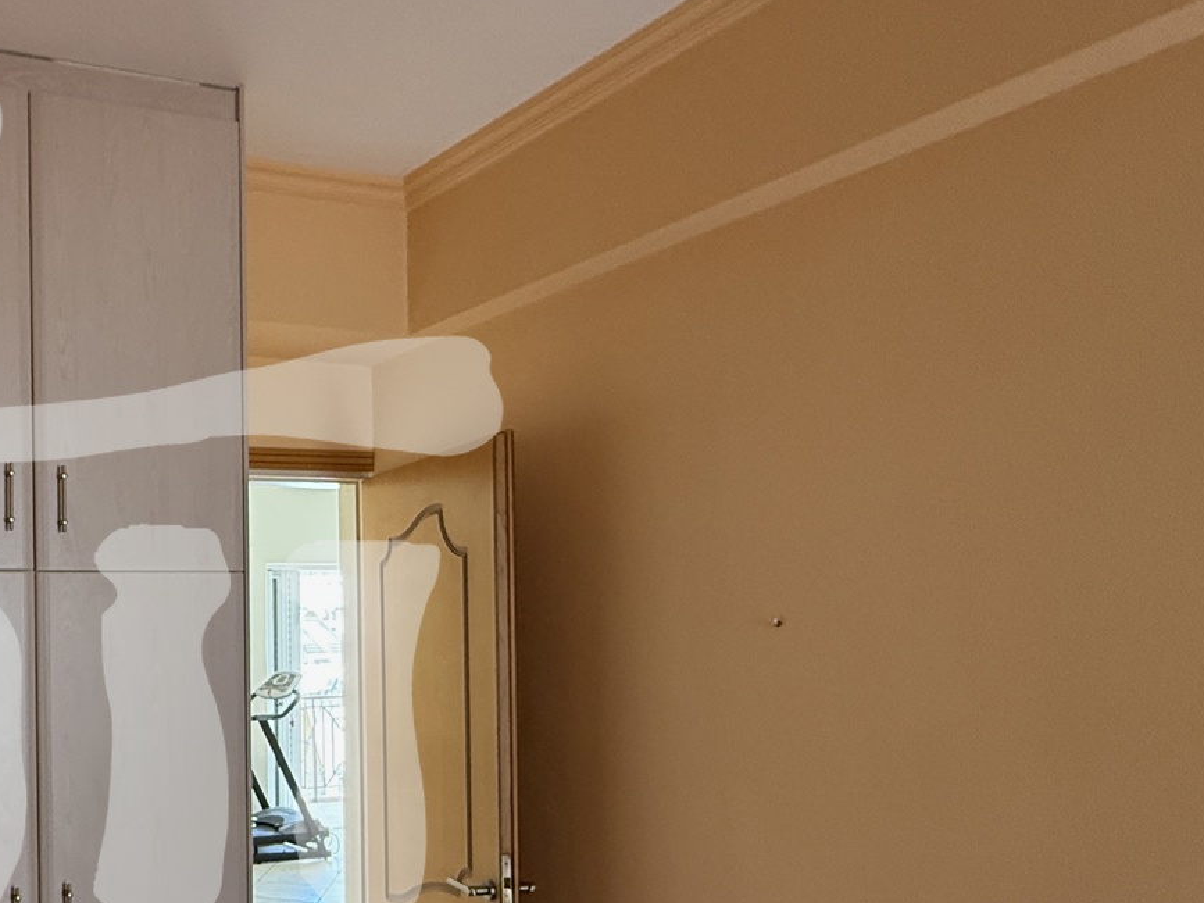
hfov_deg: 48.2
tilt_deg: +0.7
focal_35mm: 31
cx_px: 3
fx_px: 1078
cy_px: 640
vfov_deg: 44.4
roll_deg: +0.7
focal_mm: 2.22
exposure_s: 1/99
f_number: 2.2
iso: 250
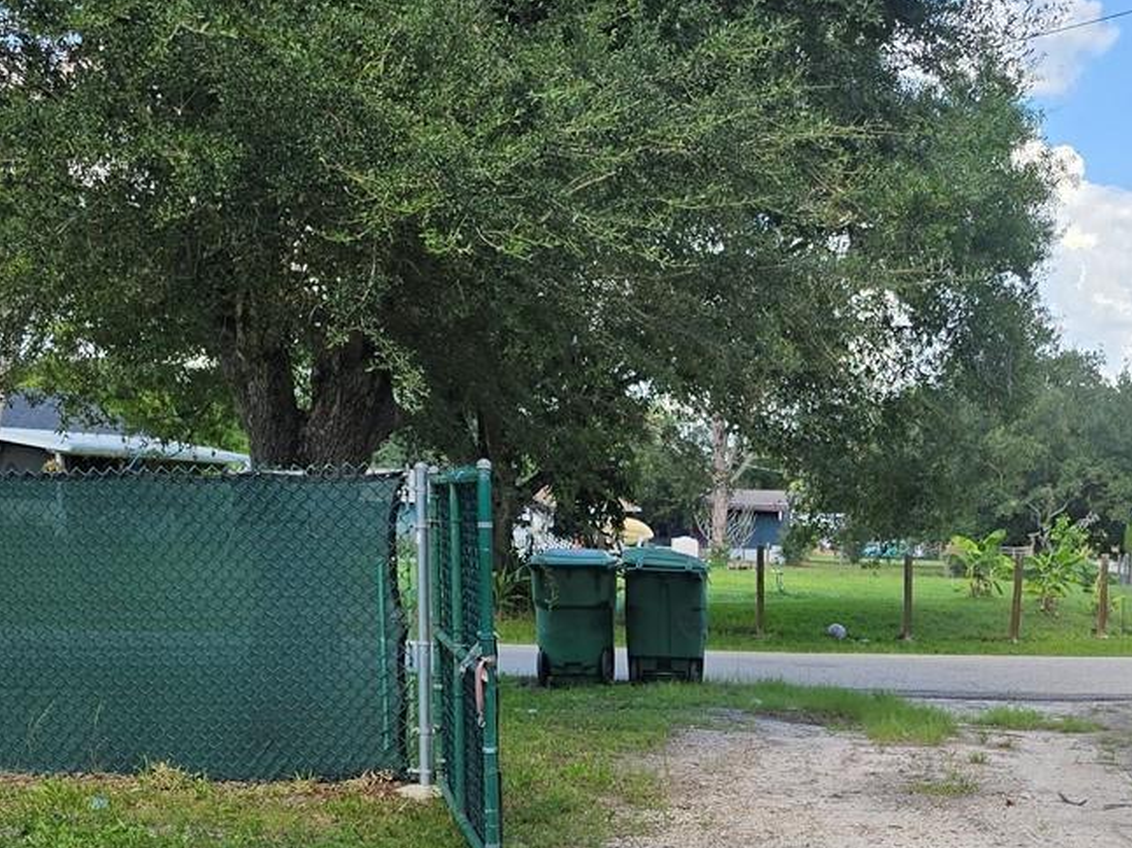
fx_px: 1863
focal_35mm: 57
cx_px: 895
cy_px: 822
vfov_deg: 24.6
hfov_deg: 32.9
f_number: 1.7
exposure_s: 1/338
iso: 12
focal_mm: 6.3
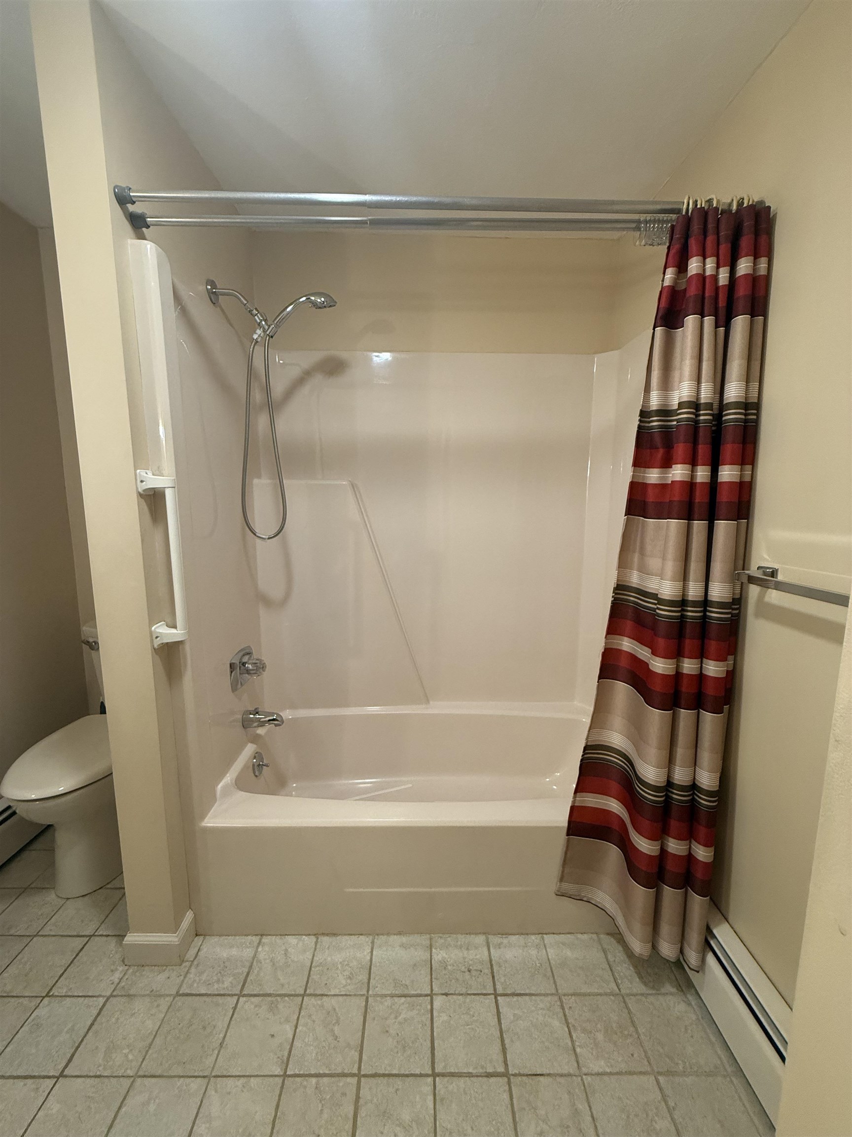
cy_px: 568
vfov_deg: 102.1
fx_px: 459
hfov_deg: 85.7
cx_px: 426
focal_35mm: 14
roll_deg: -0.5
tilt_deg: -8.2
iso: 200
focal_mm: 2.22
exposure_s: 1/60
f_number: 2.2
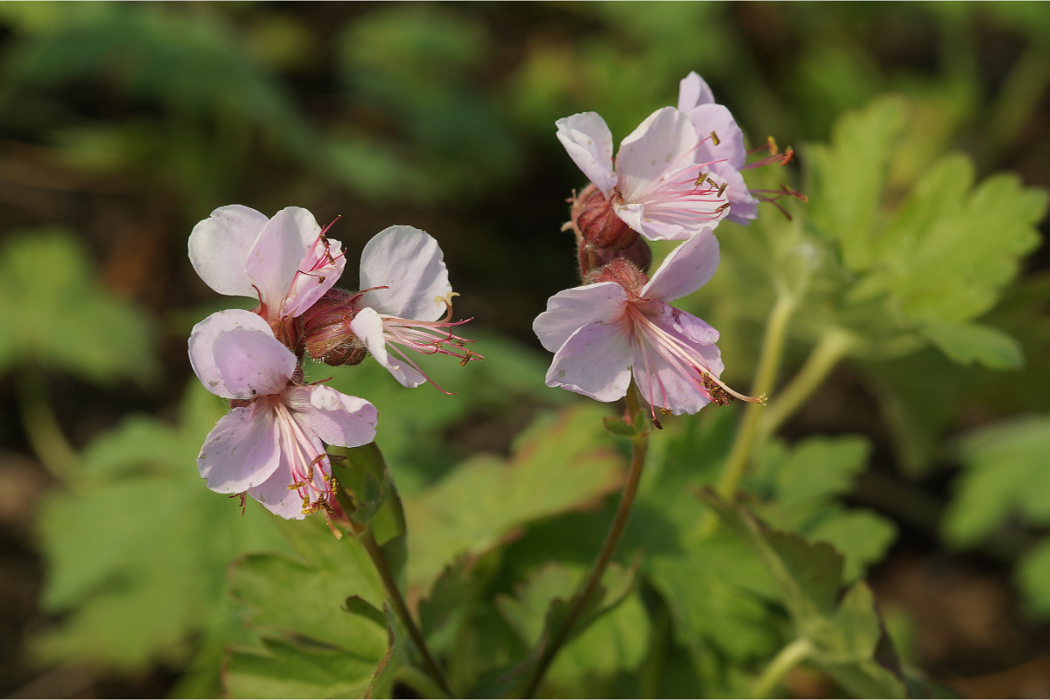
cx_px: 525
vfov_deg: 9.1
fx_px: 4375
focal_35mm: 150
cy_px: 350
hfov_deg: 13.7
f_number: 7.1
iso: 160
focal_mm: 100
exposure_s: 1/160
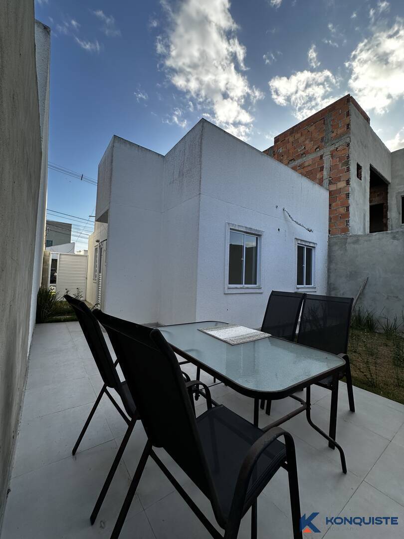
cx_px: 202
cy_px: 270
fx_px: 218
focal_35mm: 14
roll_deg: -2.8
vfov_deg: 102.1
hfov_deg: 85.7
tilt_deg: +2.8
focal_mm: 2.22
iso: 40
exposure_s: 1/461
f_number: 2.2
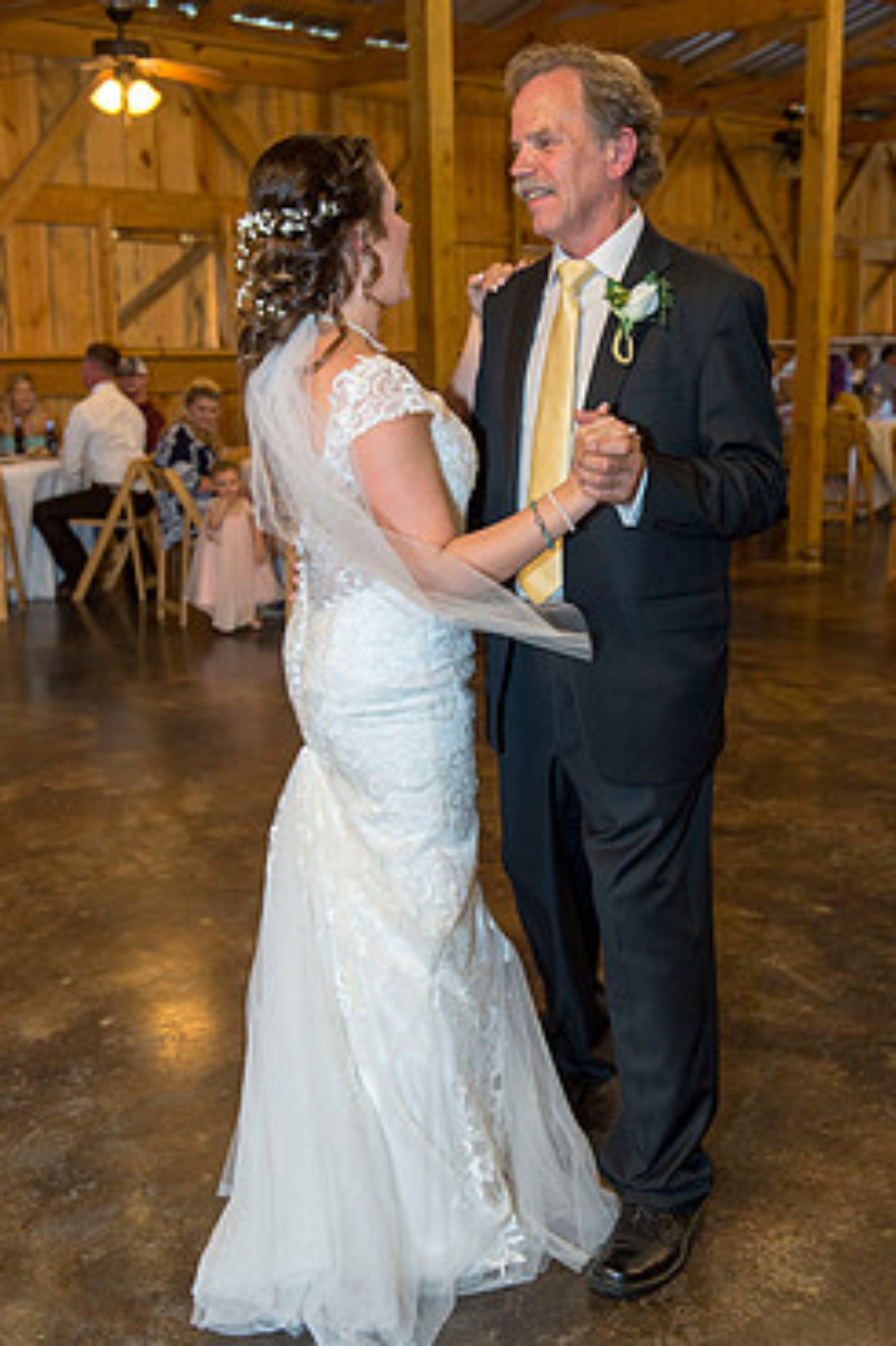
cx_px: 532
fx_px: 1644
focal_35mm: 44
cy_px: 706
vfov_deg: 44.5
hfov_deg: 30.4
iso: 1600
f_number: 4
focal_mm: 36
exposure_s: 1/125
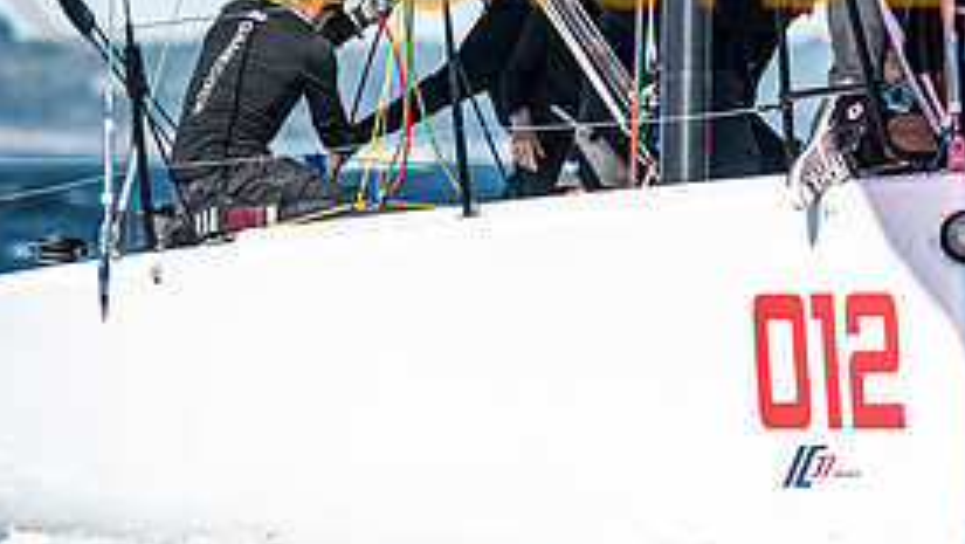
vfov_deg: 1.1
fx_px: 28058
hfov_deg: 2.0
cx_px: 972
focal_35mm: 1096
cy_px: -67
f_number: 5
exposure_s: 1/1600
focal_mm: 300
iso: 320
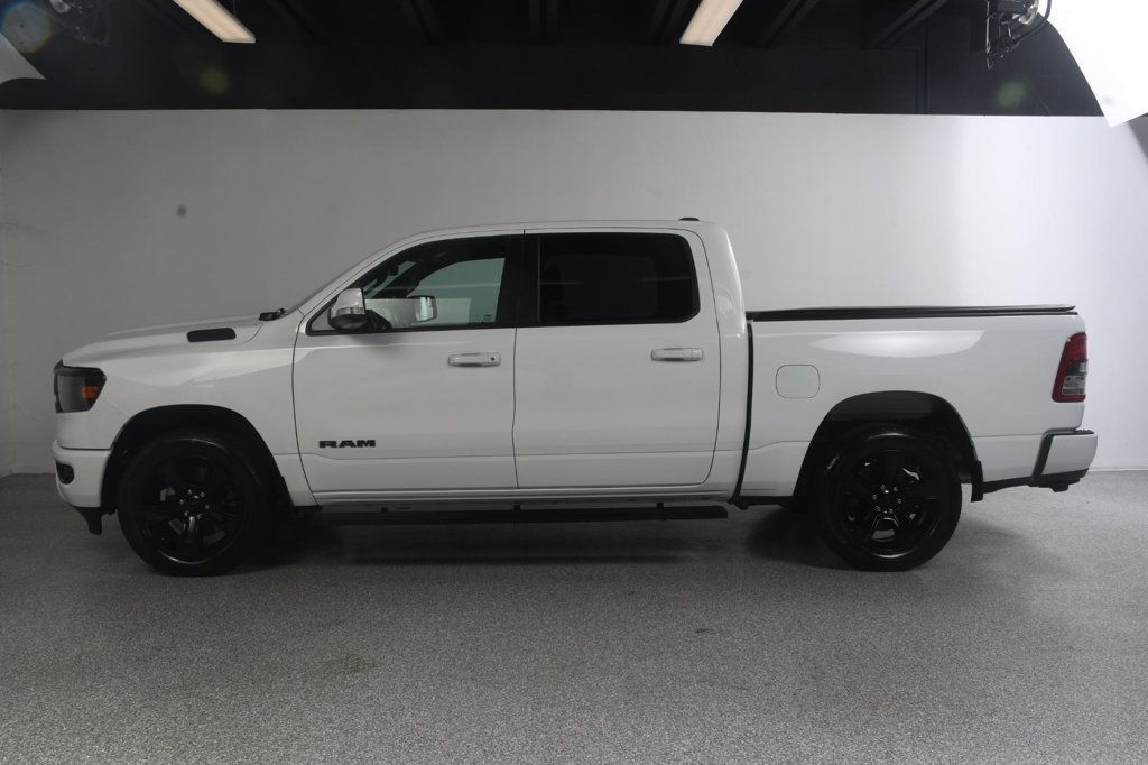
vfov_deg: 39.9
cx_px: 574
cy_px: 382
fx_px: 1052
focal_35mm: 33
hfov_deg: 57.2
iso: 100
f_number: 13
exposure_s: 1/160
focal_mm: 22
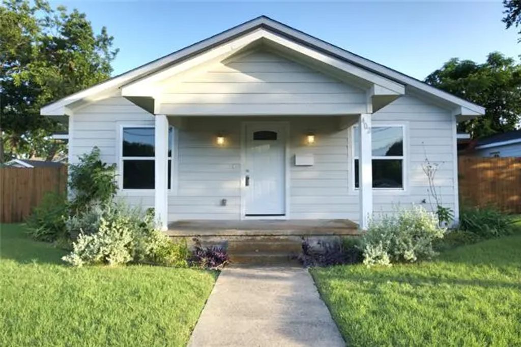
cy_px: 174
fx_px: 362
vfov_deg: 51.3
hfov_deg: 71.5
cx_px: 260
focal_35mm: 25
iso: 160
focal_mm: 16.6
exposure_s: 1/60
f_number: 8
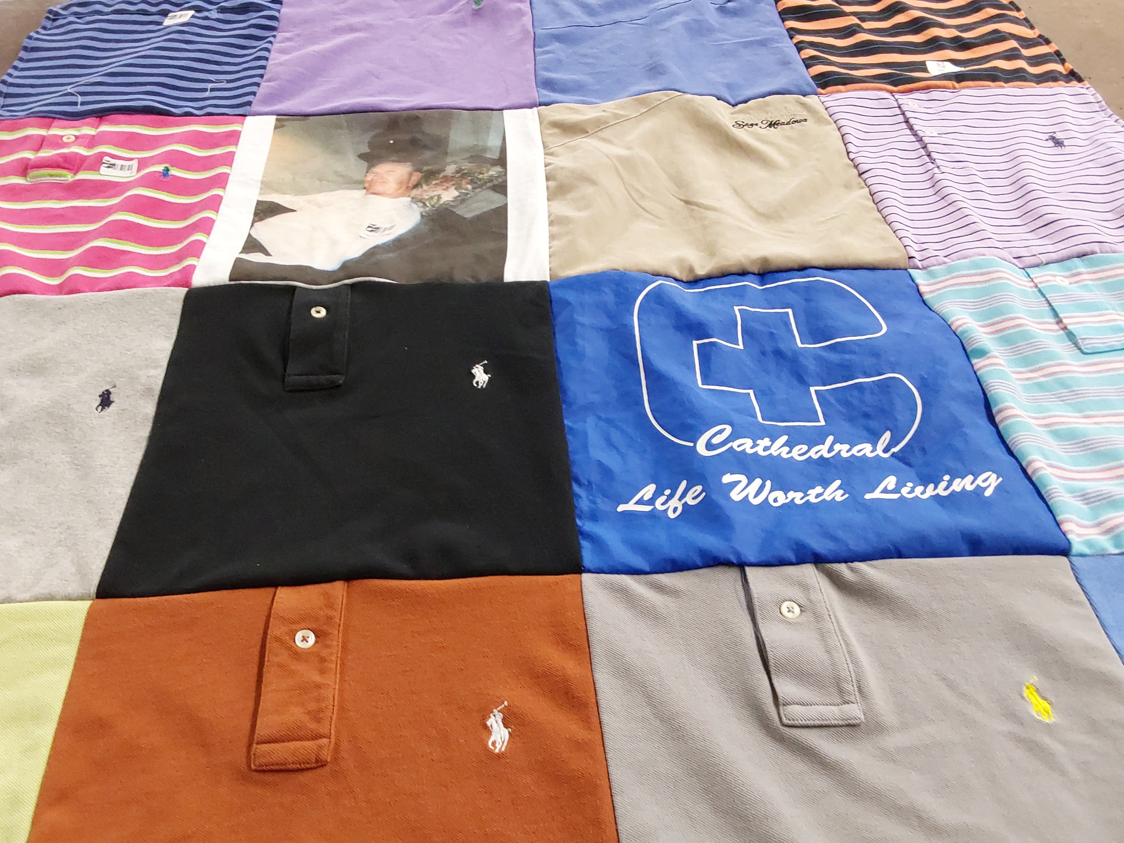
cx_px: 527
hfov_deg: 58.3
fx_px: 1007
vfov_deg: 45.4
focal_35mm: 31
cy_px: 453
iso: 200
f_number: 1.9
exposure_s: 1/60
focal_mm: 2.91
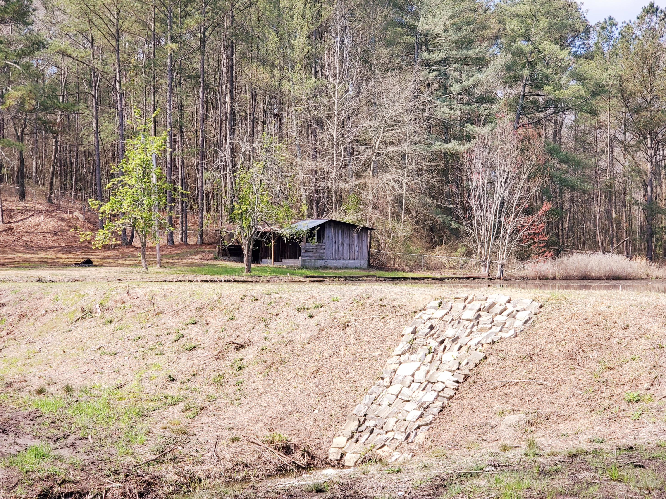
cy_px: 249
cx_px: 330
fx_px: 1020
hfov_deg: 36.2
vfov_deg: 27.5
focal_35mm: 53
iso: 50
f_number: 2.4
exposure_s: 1/378
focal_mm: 6
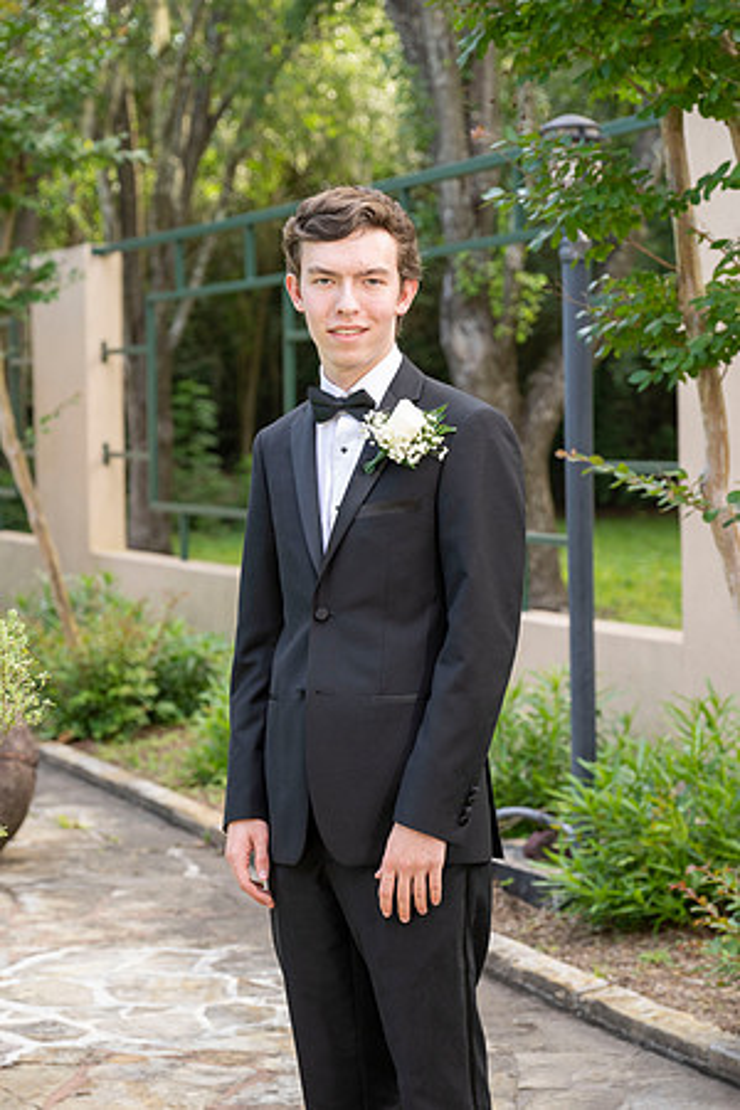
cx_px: 370
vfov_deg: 24.5
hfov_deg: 16.5
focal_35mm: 83
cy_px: 555
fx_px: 2559
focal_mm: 83
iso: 500
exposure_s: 1/200
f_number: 5
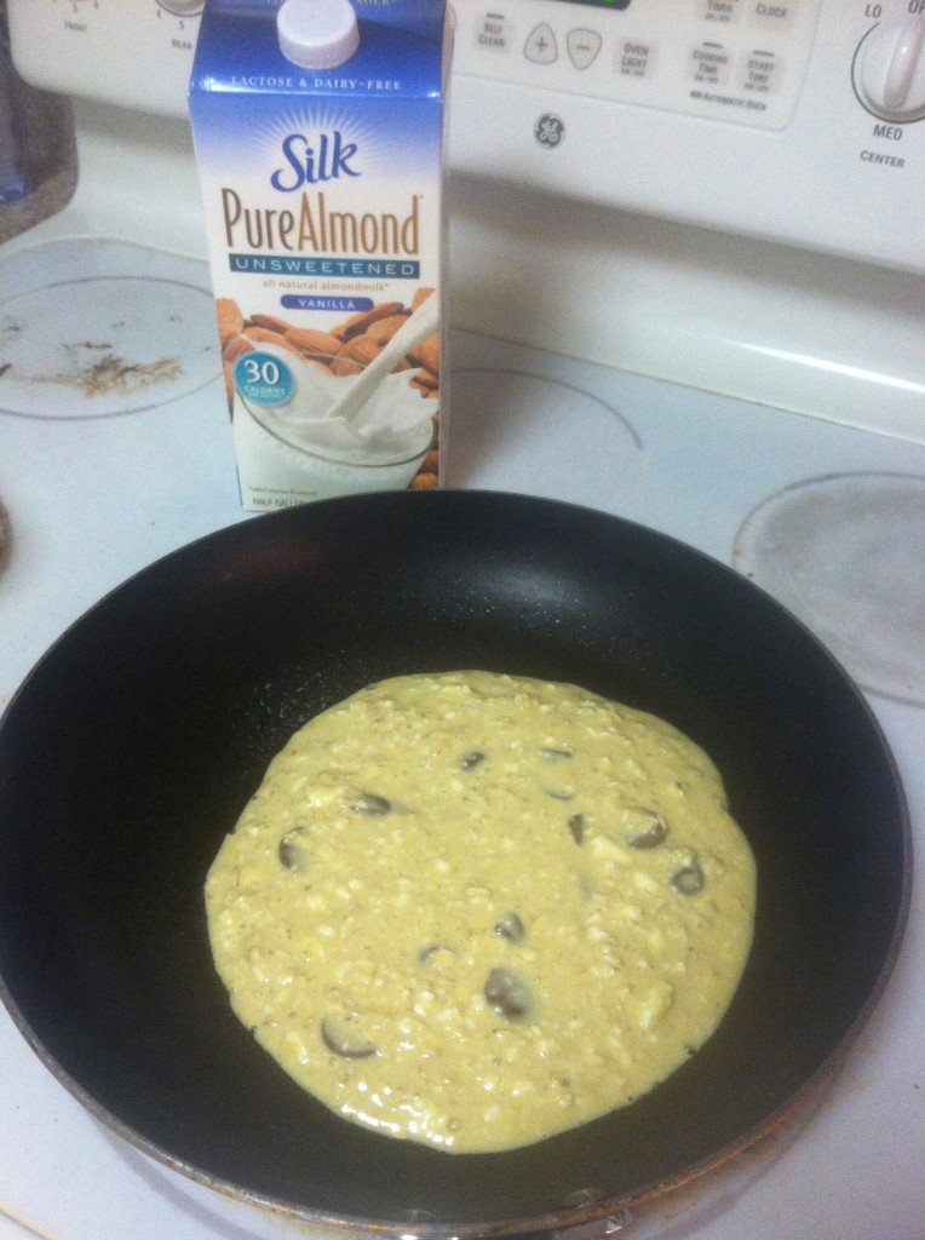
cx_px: 462
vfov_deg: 52.7
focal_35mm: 35
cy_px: 620
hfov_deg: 40.6
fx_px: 1251
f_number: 2.8
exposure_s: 1/15
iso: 200
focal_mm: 3.85
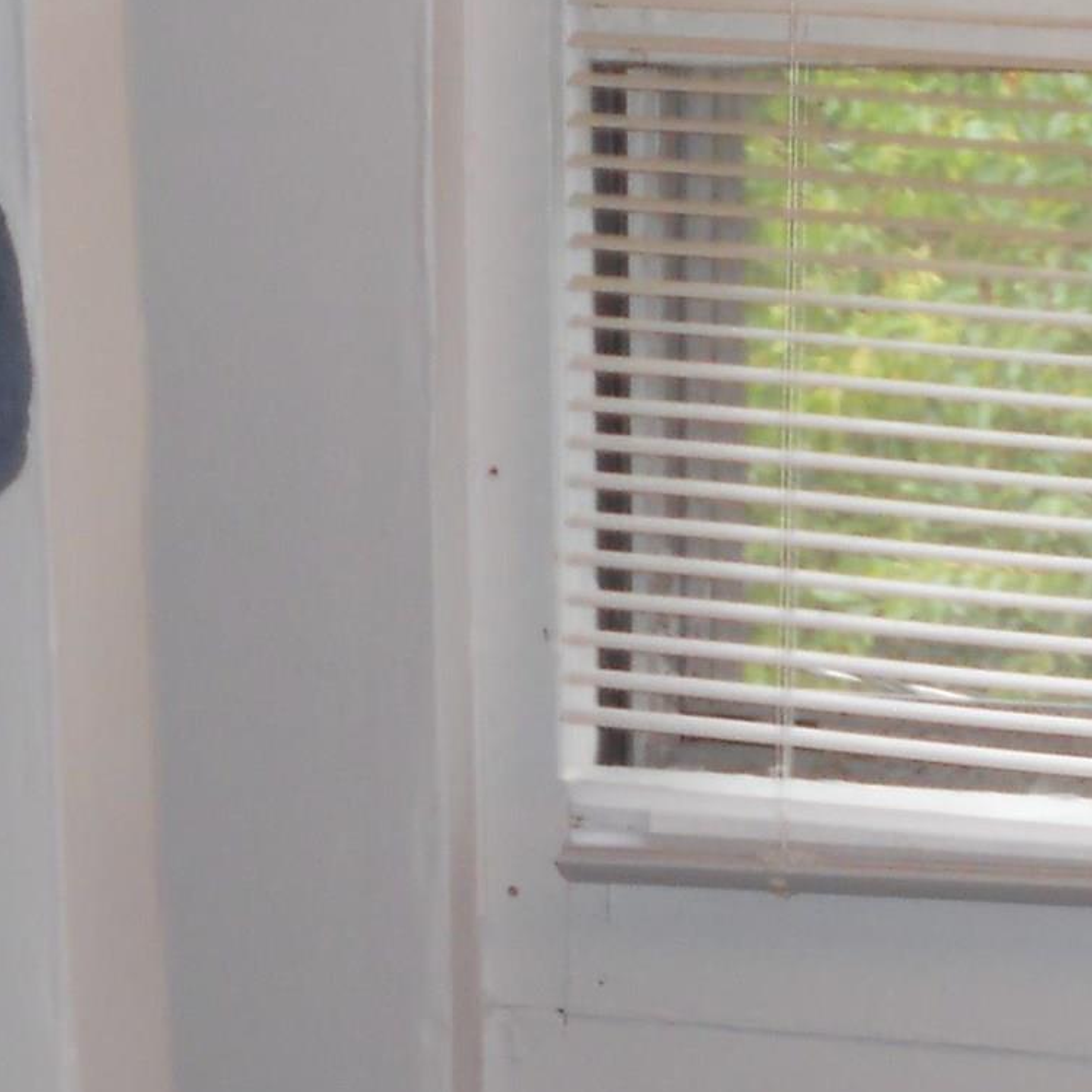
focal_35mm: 138
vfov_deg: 12.4
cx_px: 464
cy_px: 1229
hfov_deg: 12.6
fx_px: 4925
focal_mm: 6.9
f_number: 3.9
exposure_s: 1/30
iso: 200
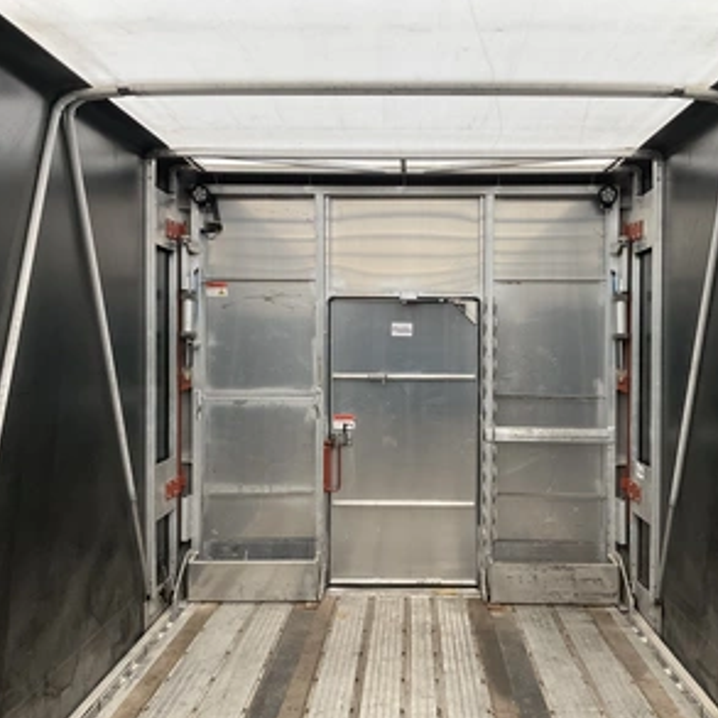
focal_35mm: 35
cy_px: 360
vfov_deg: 47.2
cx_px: 402
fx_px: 821
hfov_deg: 47.1
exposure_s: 1/85
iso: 64
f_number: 1.8
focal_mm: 3
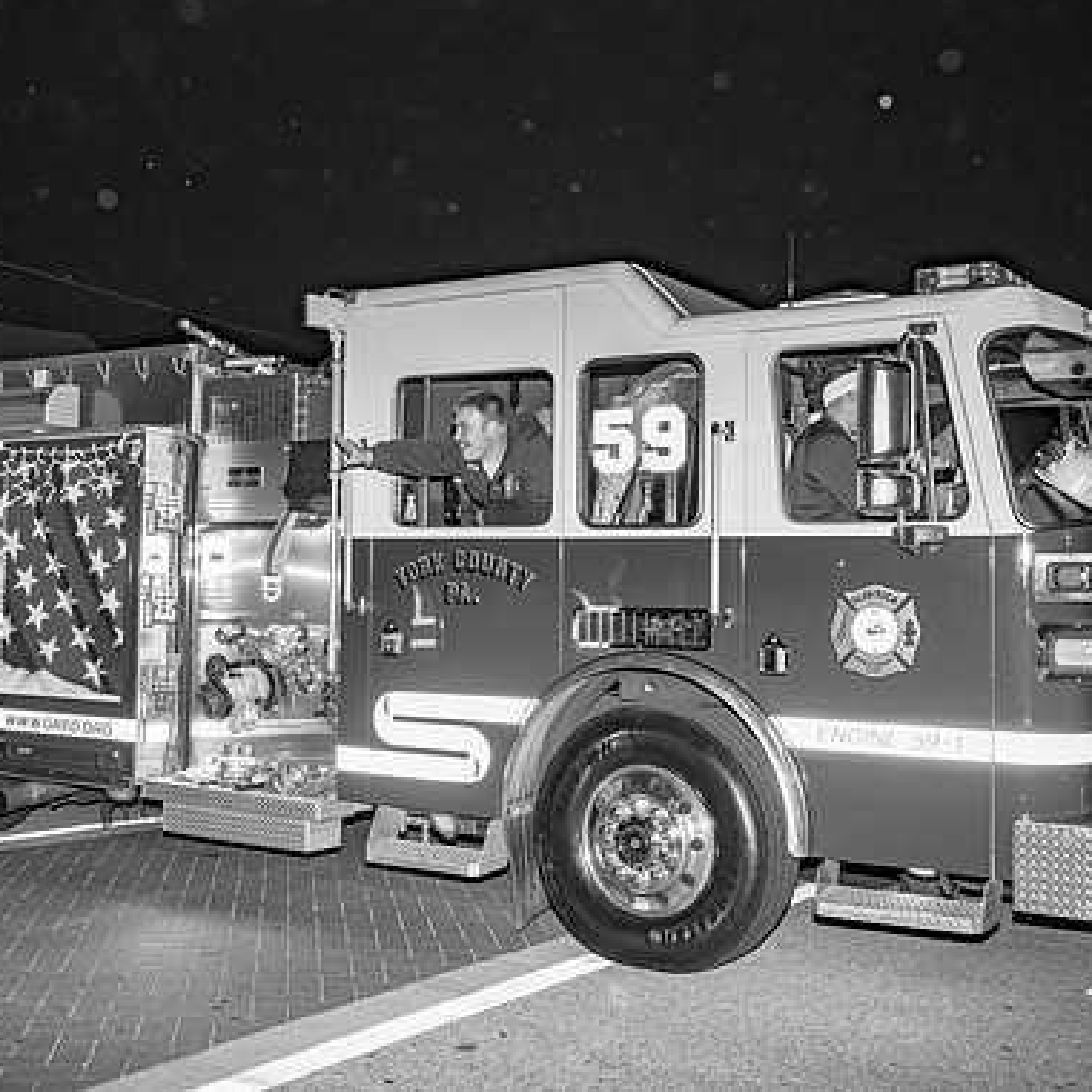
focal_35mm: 43
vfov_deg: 39.2
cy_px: 540
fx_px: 1535
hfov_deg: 39.1
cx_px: 467
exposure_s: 1/250
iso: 1250
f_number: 7.1
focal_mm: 33
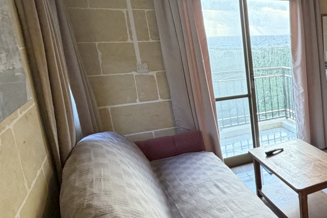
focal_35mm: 37
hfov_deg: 41.2
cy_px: 109
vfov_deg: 35.9
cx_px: 361
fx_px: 336
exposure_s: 1/50
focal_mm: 2.22
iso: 200
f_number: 2.2
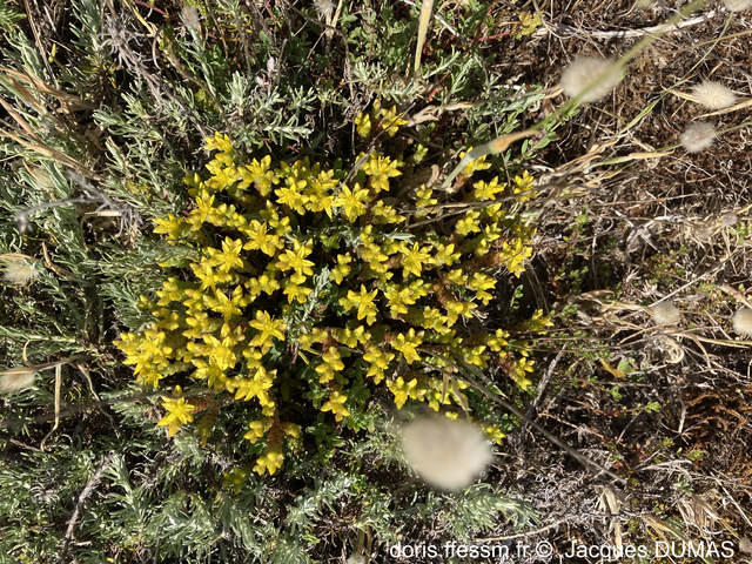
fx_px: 608
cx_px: 376
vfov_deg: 49.7
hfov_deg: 63.4
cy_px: 282
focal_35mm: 28
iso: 20
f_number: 1.8
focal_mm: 3.99
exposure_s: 1/1453
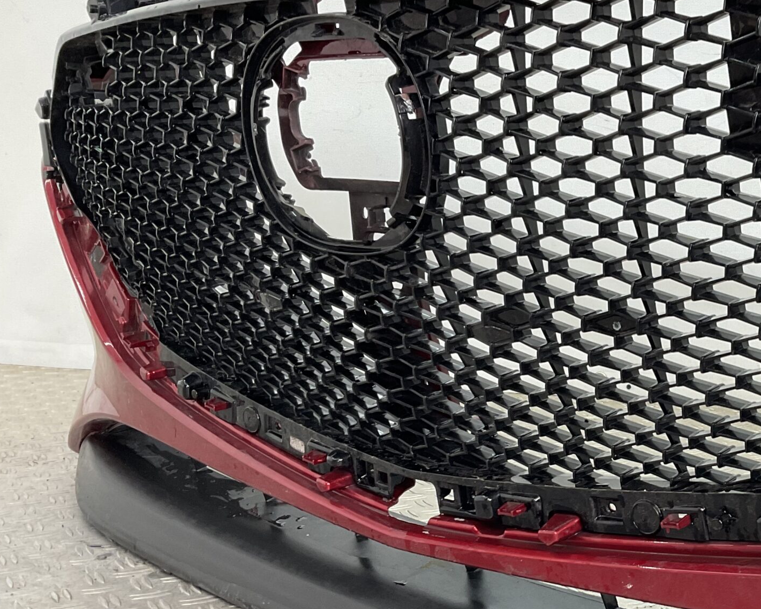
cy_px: 382
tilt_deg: -11.7
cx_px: 670
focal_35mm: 51
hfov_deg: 34.8
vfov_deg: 29.6
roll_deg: -1.0
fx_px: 1149
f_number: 1.8
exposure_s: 1/120
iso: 50
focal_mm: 3
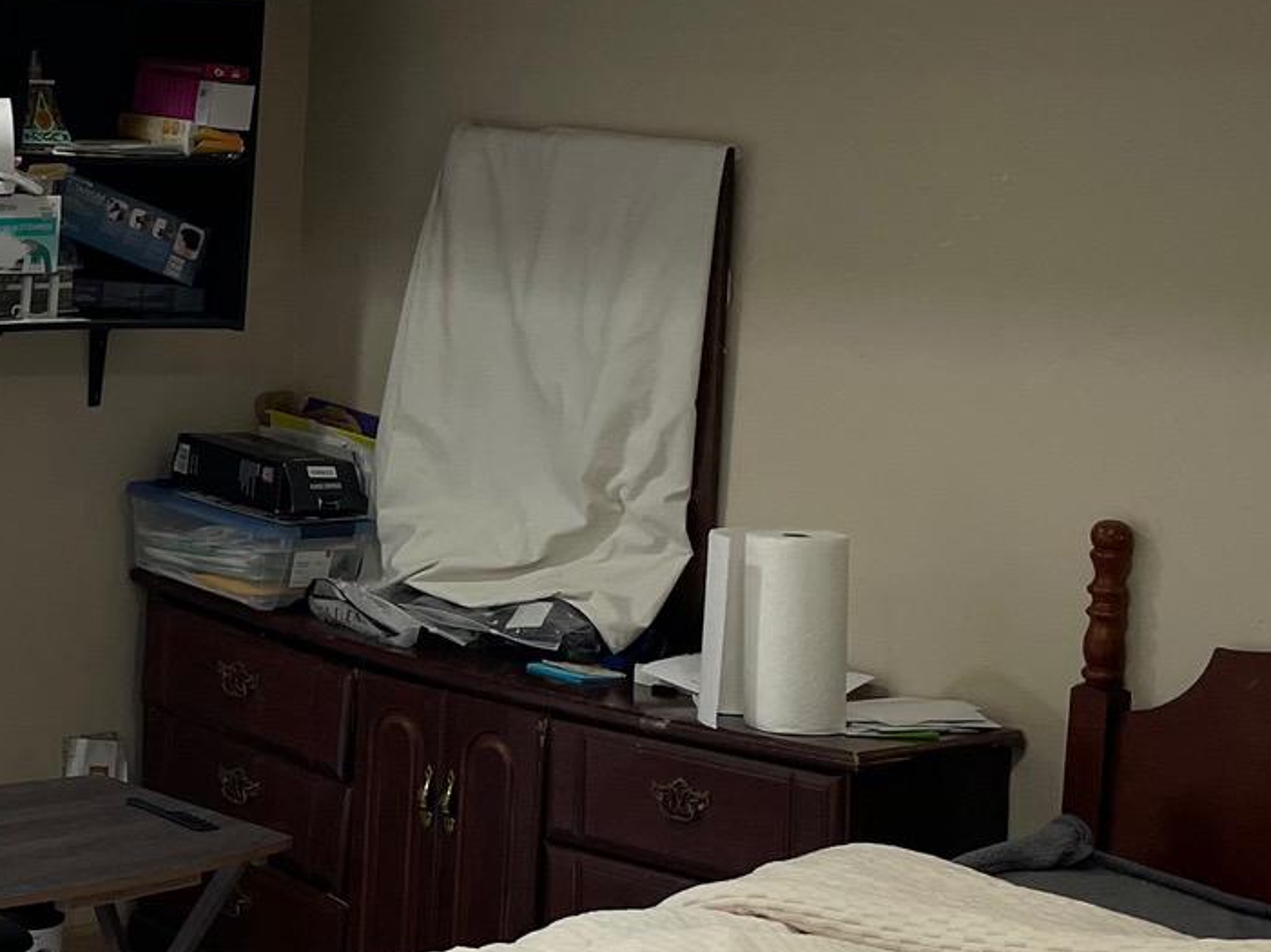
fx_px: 2789
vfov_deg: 19.3
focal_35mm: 76
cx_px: -69
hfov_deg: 24.2
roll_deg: -1.5
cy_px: 326
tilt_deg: -4.6
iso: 100
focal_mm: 4.2
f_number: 1.6
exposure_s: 1/120
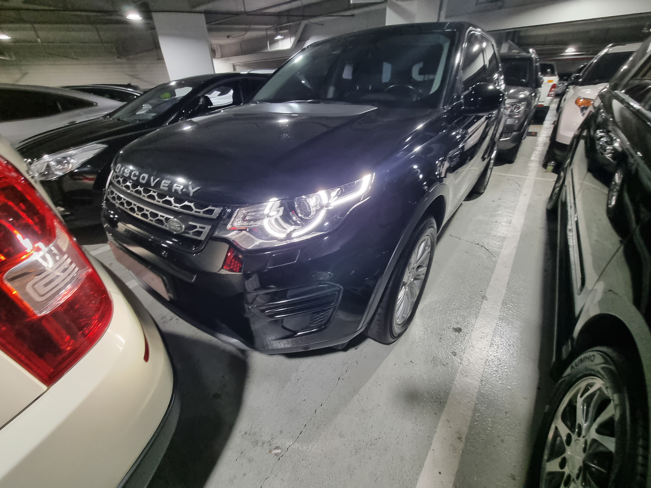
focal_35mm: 13
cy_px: 244
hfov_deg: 106.2
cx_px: 326
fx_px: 244
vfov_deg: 89.9
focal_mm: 2.2
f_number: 2.2
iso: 320
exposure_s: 1/40
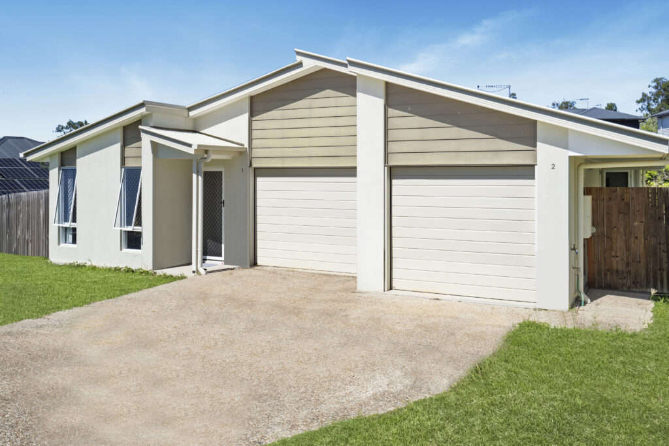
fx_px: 576
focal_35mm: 31
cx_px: 334
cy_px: 223
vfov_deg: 42.3
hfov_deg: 60.3
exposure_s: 1/8000
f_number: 4.5
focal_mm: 31
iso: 1600
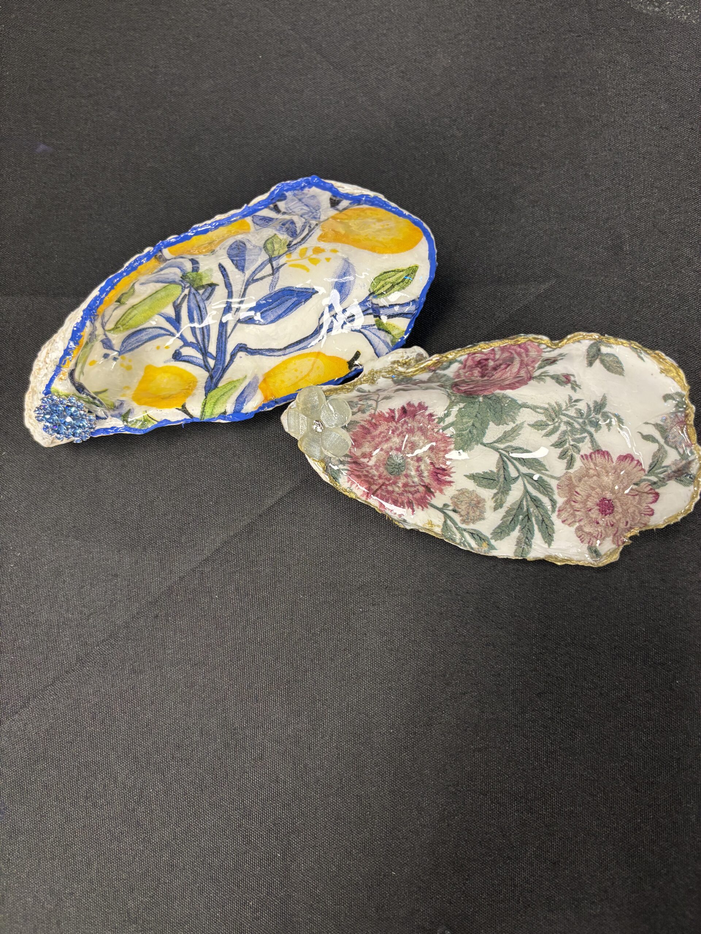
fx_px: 702
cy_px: 467
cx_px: 350
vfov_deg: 67.3
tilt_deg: -79.2
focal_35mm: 26
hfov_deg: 53.1
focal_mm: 5.96
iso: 200
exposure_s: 1/60
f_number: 1.6
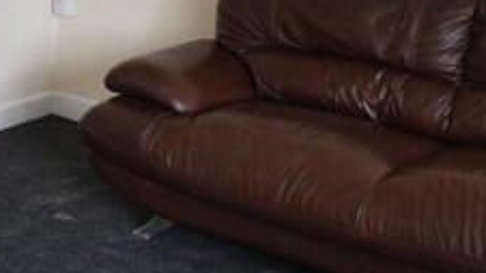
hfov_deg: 24.3
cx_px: -44
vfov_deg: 14.5
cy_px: 1
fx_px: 1056
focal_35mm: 82
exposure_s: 1/60
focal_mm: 18
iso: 400
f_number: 4
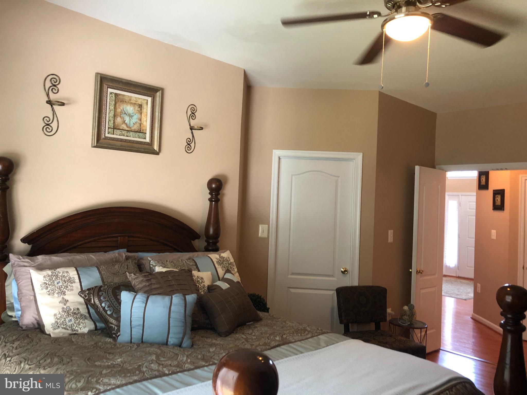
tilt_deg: -0.1
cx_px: 264
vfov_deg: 49.7
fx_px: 426
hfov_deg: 63.4
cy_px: 198
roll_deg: -2.7
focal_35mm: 28
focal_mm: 3.99
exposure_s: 1/17
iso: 40
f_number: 1.8
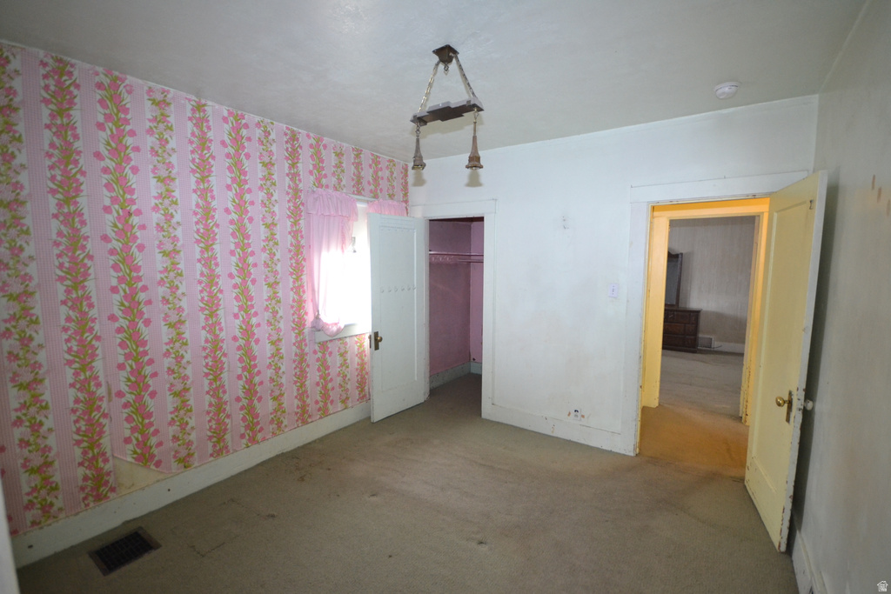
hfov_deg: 100.4
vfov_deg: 77.3
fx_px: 371
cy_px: 297
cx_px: 446
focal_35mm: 15
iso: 1400
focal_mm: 10
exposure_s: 1/60
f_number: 4
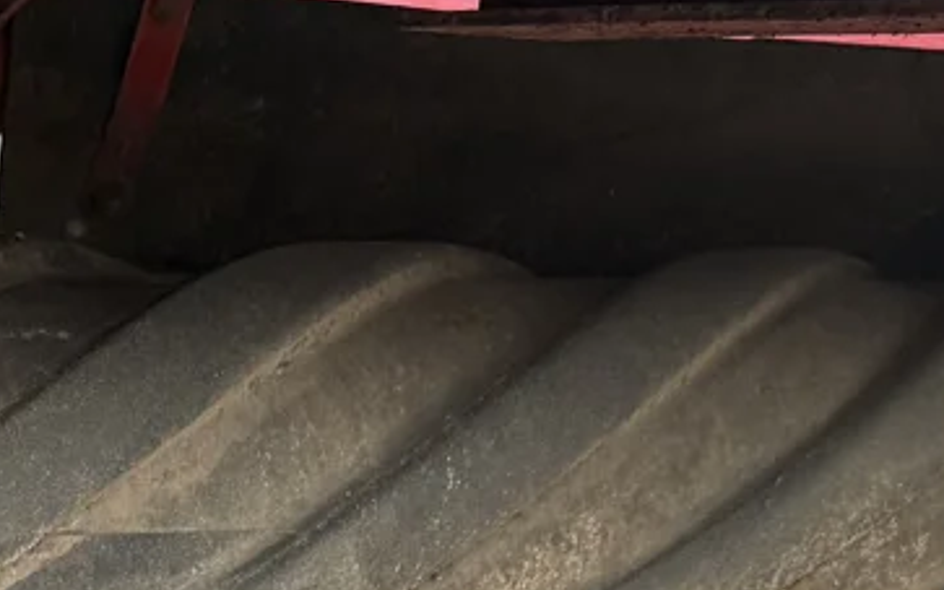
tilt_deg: -14.8
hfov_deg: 18.0
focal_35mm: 112
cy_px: 925
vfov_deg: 11.2
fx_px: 2882
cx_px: -57
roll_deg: -5.5
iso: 200
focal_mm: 6.76
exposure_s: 1/77
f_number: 1.78
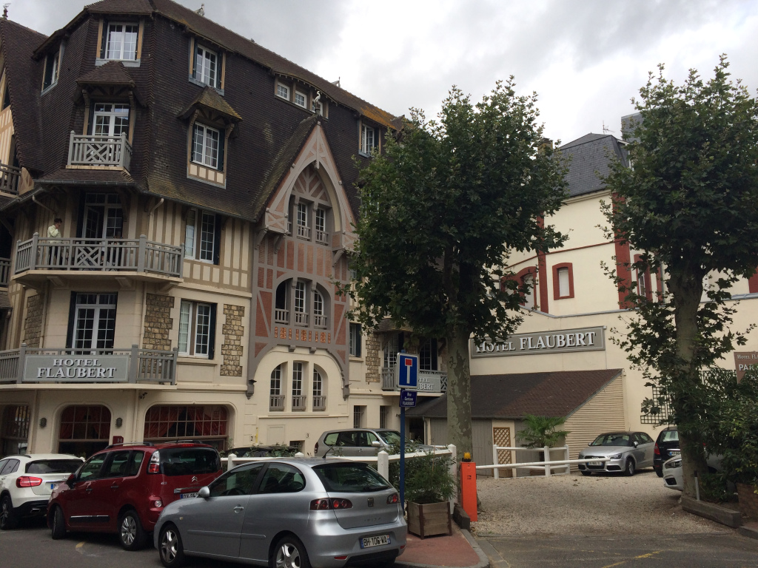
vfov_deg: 48.2
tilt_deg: +13.2
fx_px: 635
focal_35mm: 29
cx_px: 379
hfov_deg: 61.7
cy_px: 284
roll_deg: -0.8
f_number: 2.2
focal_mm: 4.15
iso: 32
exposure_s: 1/774
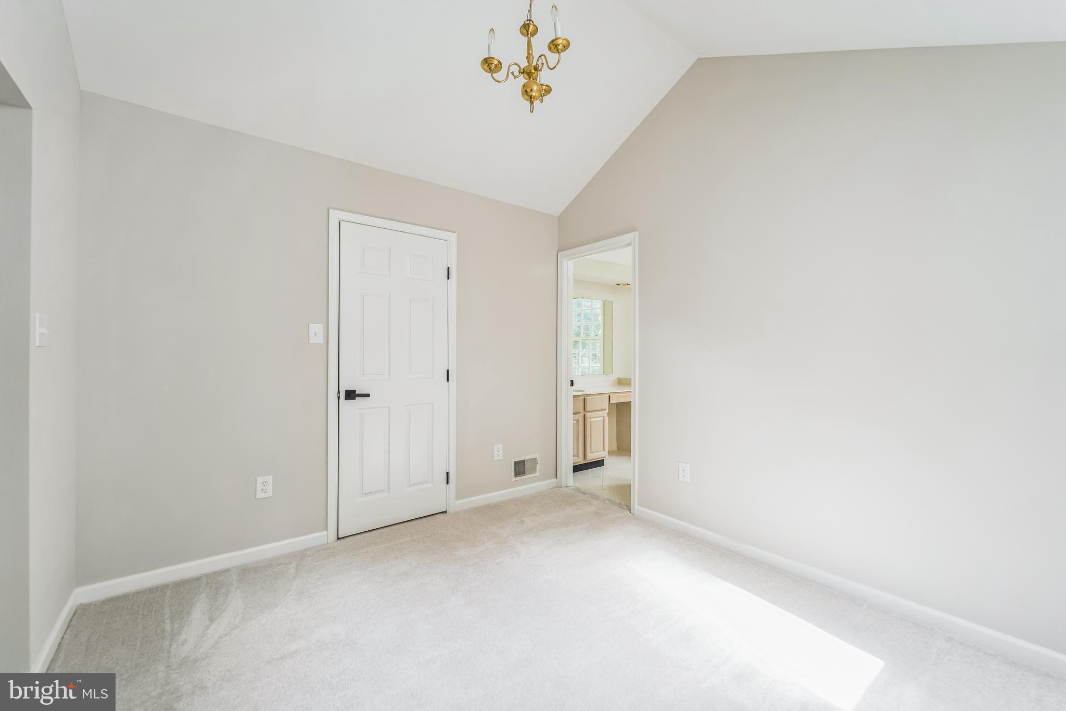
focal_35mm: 14
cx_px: 533
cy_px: 356
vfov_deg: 81.2
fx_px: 414
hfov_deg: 104.3
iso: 800
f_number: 5.6
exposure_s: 1/60
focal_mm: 14
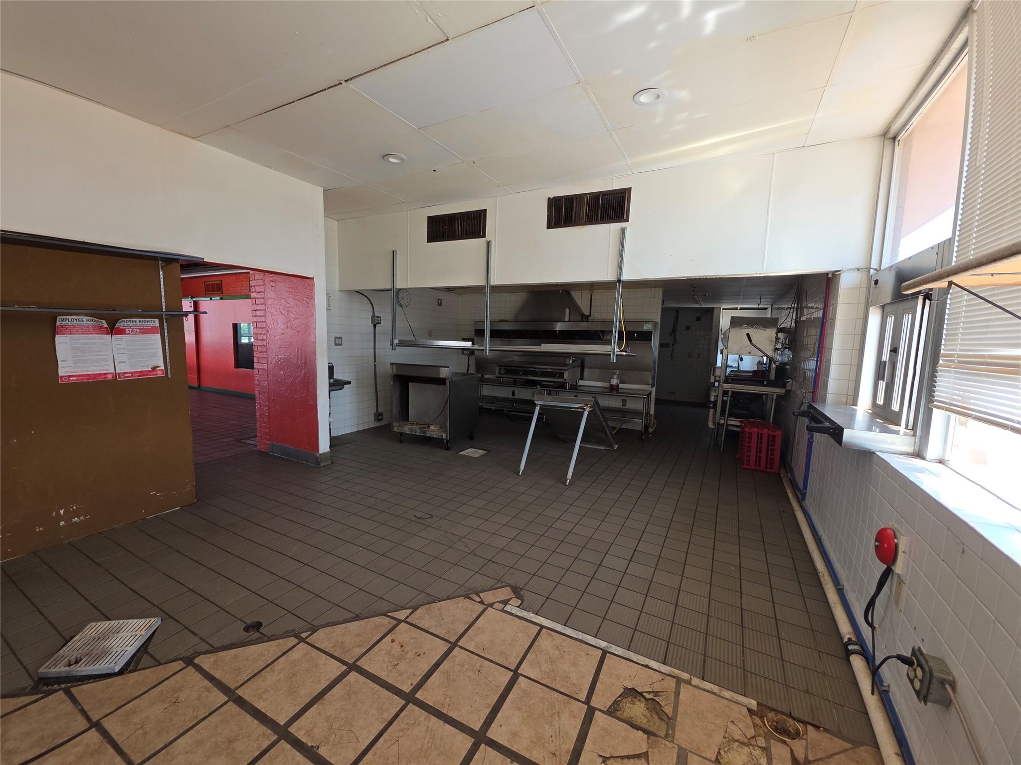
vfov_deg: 89.9
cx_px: 510
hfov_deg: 106.2
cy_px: 382
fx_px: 383
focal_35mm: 13
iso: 40
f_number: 1.9
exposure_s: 1/120
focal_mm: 2.2
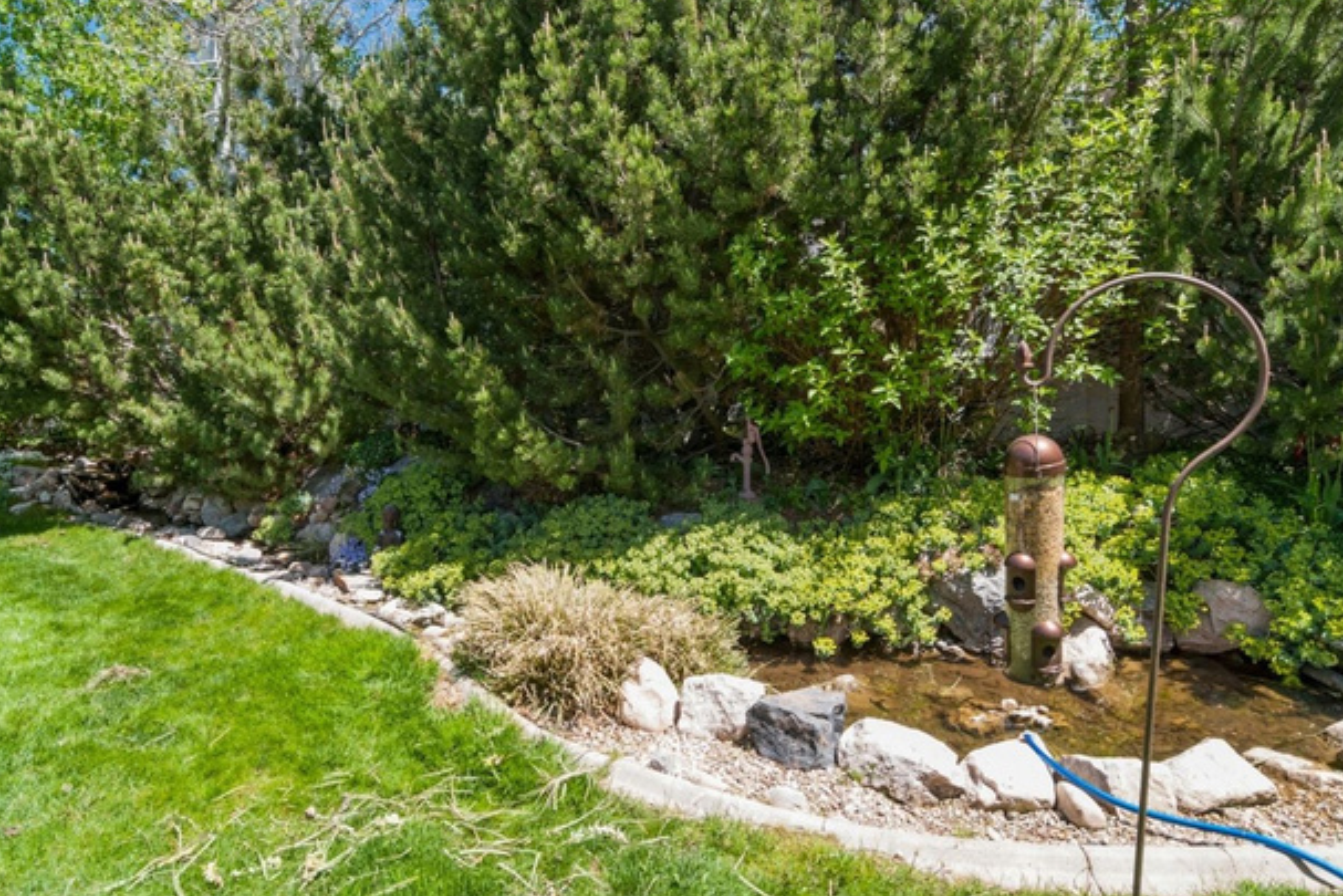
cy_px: 458
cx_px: 642
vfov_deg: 64.6
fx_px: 709
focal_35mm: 19
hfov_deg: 86.8
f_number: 5.6
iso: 100
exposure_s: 1/125
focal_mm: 12
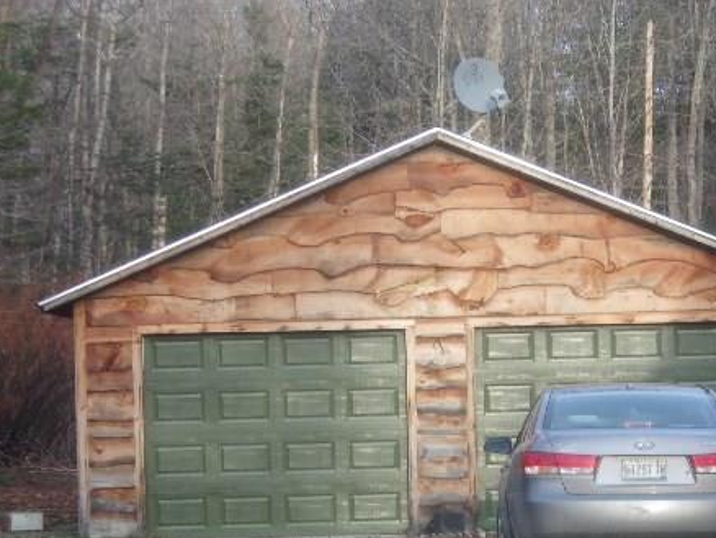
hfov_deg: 15.5
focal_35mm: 127
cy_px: 363
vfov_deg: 11.7
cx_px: 459
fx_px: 2628
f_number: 5.6
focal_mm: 15.6
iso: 80
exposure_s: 1/58
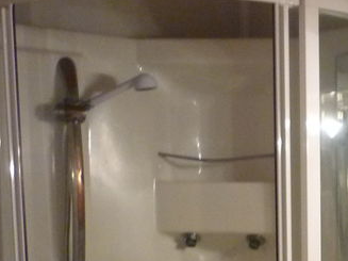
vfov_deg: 13.8
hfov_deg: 18.0
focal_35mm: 101
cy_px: 380
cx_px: 464
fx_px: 1015
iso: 400
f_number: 2.8
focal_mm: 5.5
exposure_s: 1/30
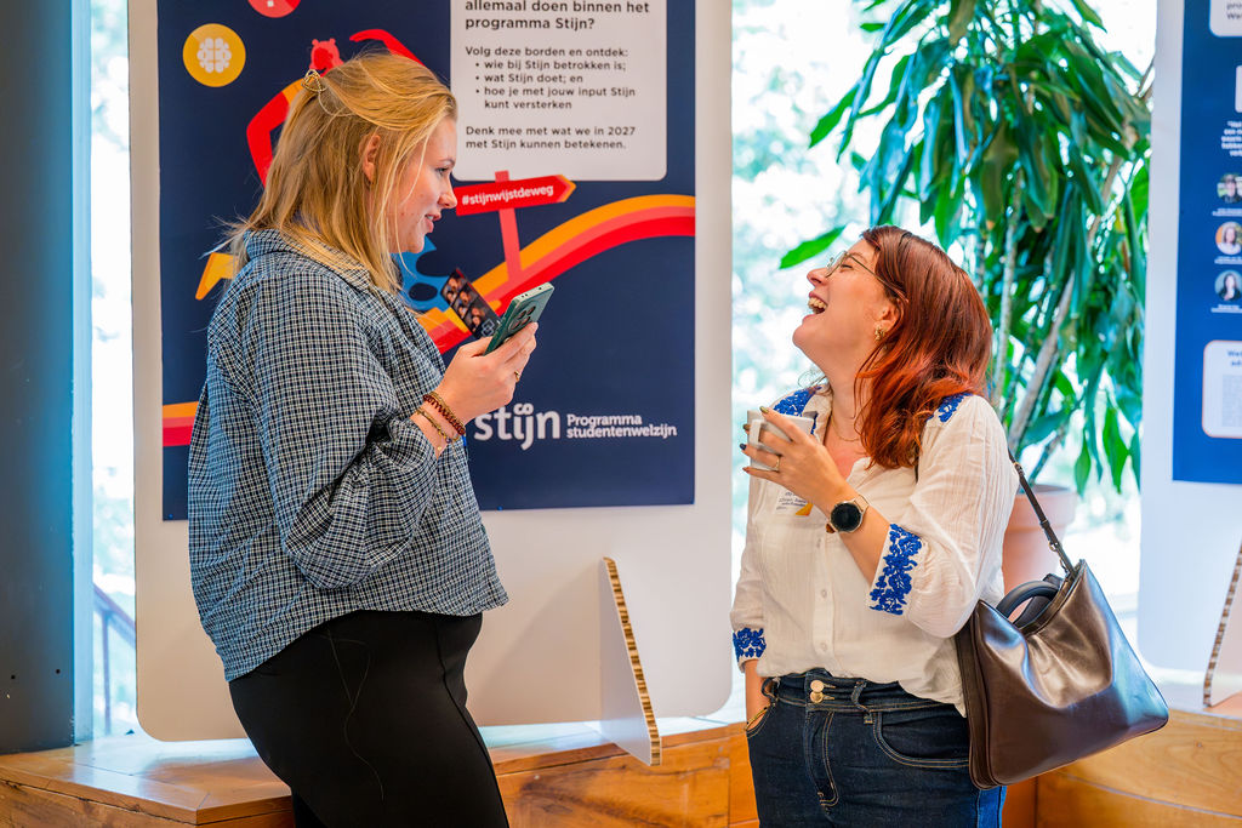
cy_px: 414
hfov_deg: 22.4
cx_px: 656
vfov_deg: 15.0
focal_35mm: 91
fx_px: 3136
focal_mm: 78
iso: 2500
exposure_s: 1/200
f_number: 2.8
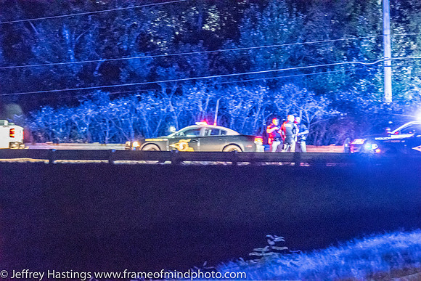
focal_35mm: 142
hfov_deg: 14.4
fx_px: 1667
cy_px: 140
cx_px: 210
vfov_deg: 9.6
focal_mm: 95
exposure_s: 1/25
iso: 16000
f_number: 4.2
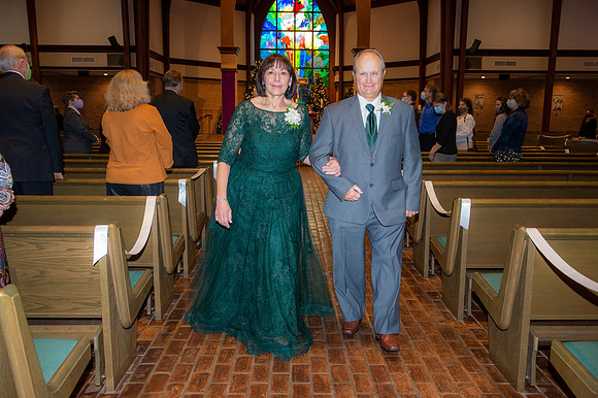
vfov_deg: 41.1
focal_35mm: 32
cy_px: 199
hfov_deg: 58.7
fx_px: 531
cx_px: 299
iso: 1600
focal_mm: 32
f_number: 5.6
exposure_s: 1/125
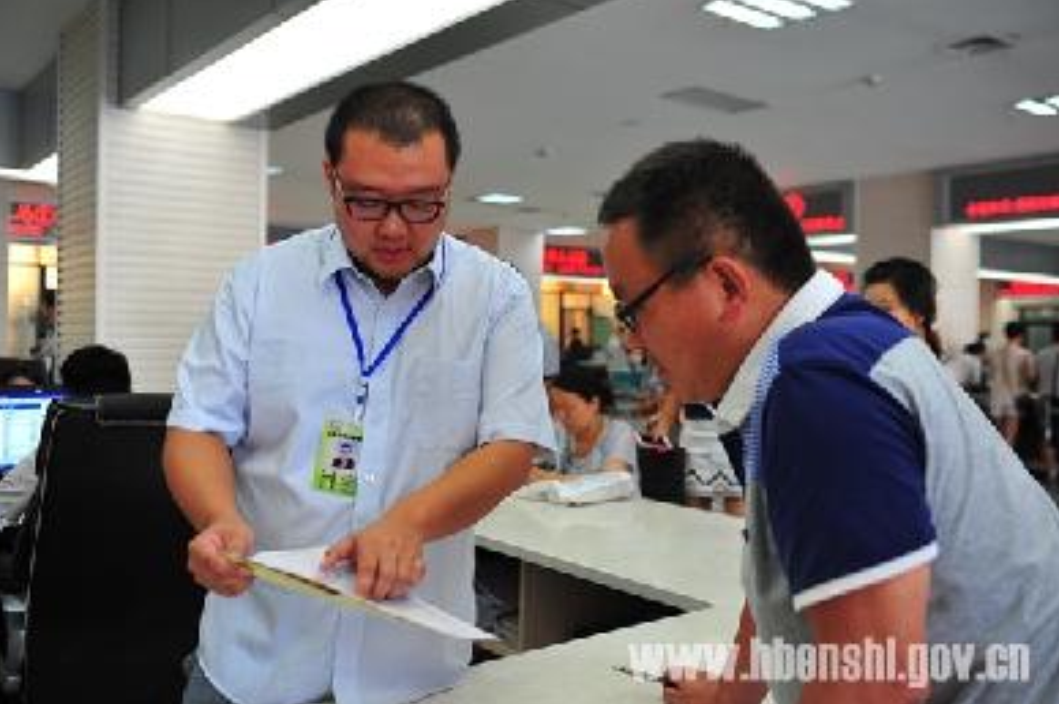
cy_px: 349
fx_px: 970
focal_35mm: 33
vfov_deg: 39.9
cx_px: 519
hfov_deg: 57.3
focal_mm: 32
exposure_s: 1/60
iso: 500
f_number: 3.2
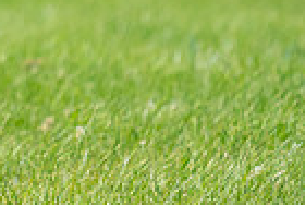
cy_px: -184
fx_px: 10647
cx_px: -303
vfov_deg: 1.1
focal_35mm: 1254
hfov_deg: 1.6
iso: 1600
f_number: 6.3
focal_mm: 303
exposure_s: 1/4000
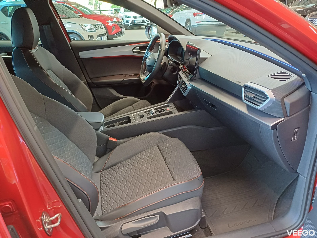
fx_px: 229
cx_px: 158
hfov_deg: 69.4
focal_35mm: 25
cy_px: 119
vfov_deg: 54.9
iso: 640
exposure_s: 1/20
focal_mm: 4.65
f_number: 1.8
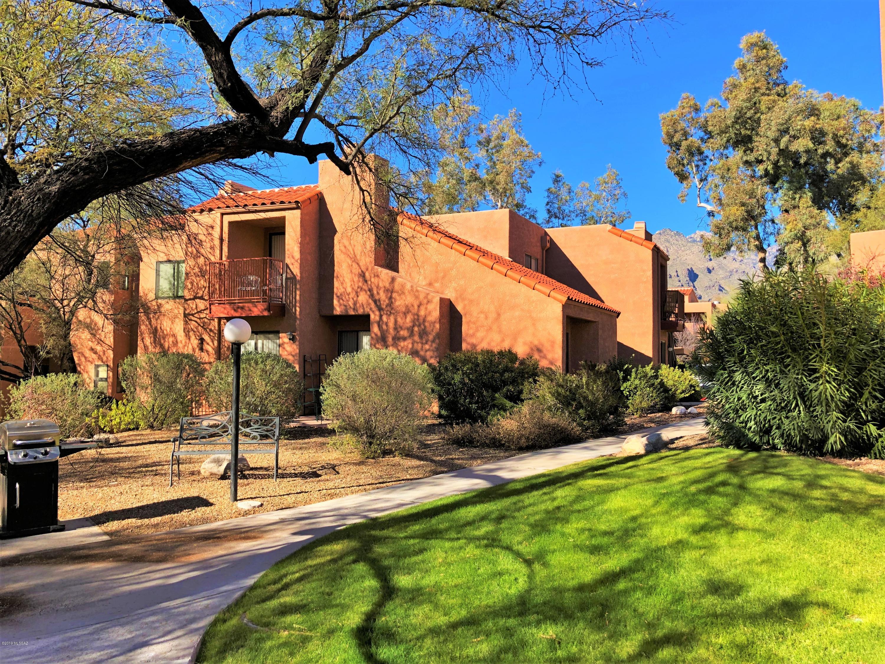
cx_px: 442
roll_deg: -0.3
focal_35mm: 28
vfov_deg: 49.7
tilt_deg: +3.4
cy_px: 332
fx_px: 716
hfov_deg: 63.4
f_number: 1.8
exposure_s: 1/1021
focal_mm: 4
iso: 20
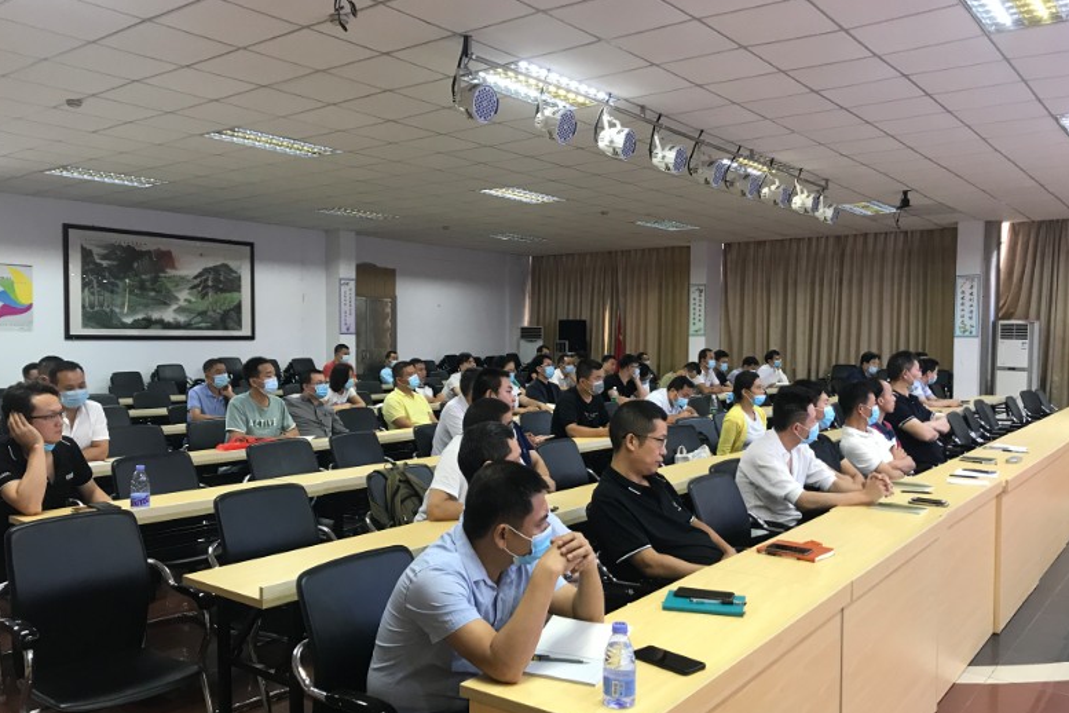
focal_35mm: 30
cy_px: 387
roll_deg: -0.4
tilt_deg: -5.4
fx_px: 891
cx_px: 532
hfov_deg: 61.9
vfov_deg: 43.6
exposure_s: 1/18
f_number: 1.8
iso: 40
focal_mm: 3.99
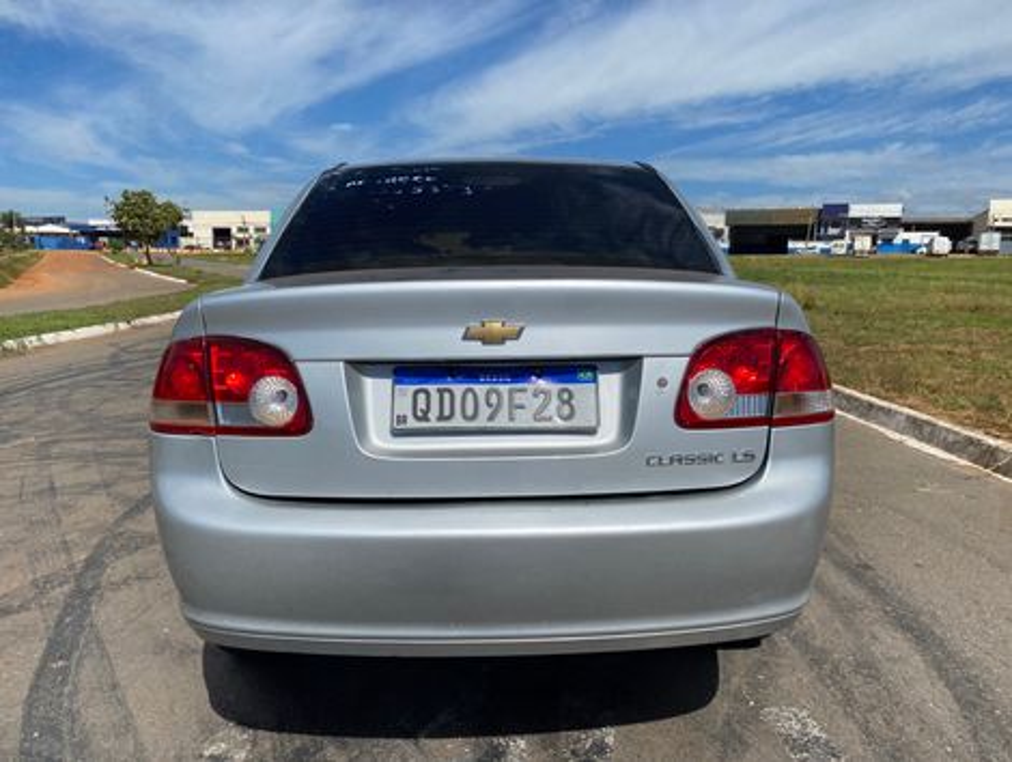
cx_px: 506
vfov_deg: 53.2
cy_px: 381
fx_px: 761
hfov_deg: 67.2
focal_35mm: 26
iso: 32
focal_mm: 4.25
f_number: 1.8
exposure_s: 1/5747
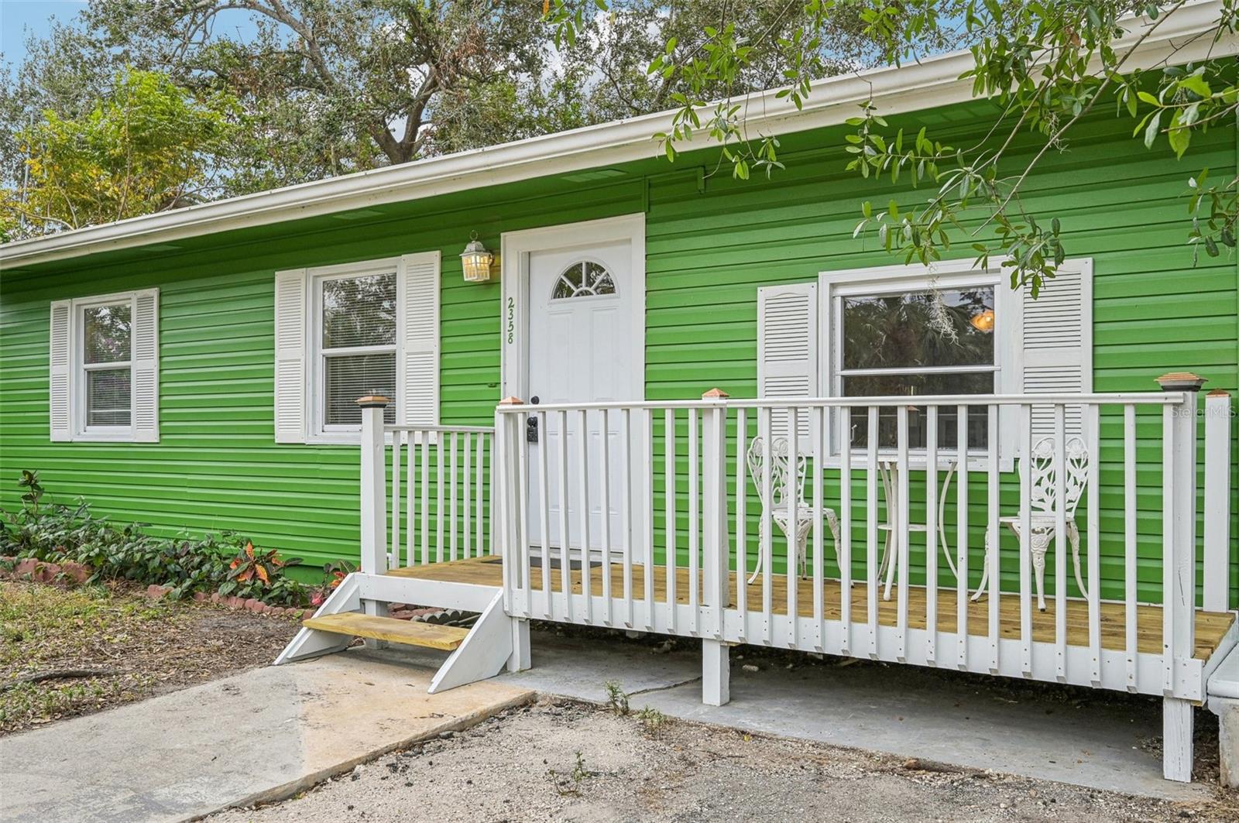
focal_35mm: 30
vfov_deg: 43.5
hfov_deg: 62.0
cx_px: 620
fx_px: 1031
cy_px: 412
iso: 400
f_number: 8
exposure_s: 1/320
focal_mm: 30
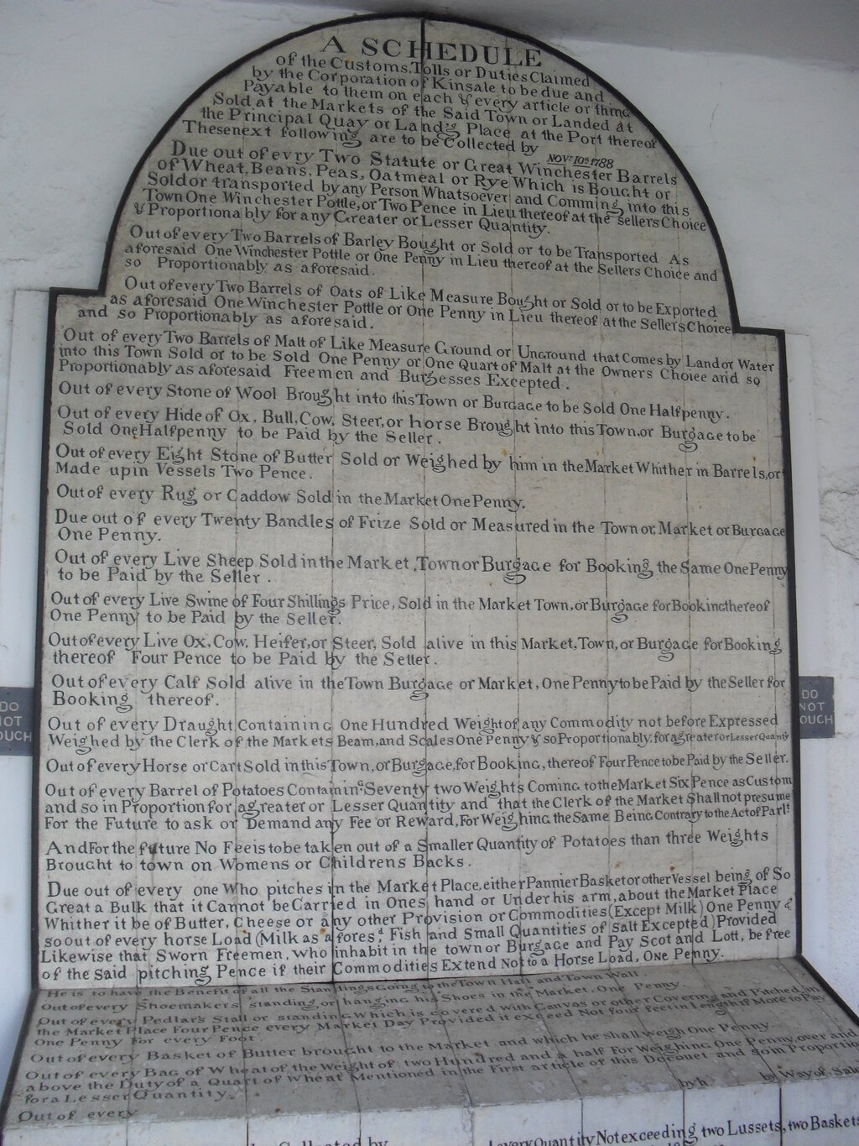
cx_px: 430
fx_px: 1158
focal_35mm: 35
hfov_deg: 40.7
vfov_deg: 52.6
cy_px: 573
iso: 100
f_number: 3.2
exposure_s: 1/60
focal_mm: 6.3
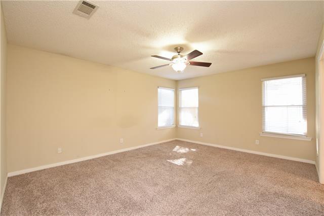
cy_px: 108
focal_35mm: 15
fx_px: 135
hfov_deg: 100.4
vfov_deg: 77.3
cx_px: 162
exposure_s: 1/6
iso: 250
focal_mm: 10
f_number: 5.6
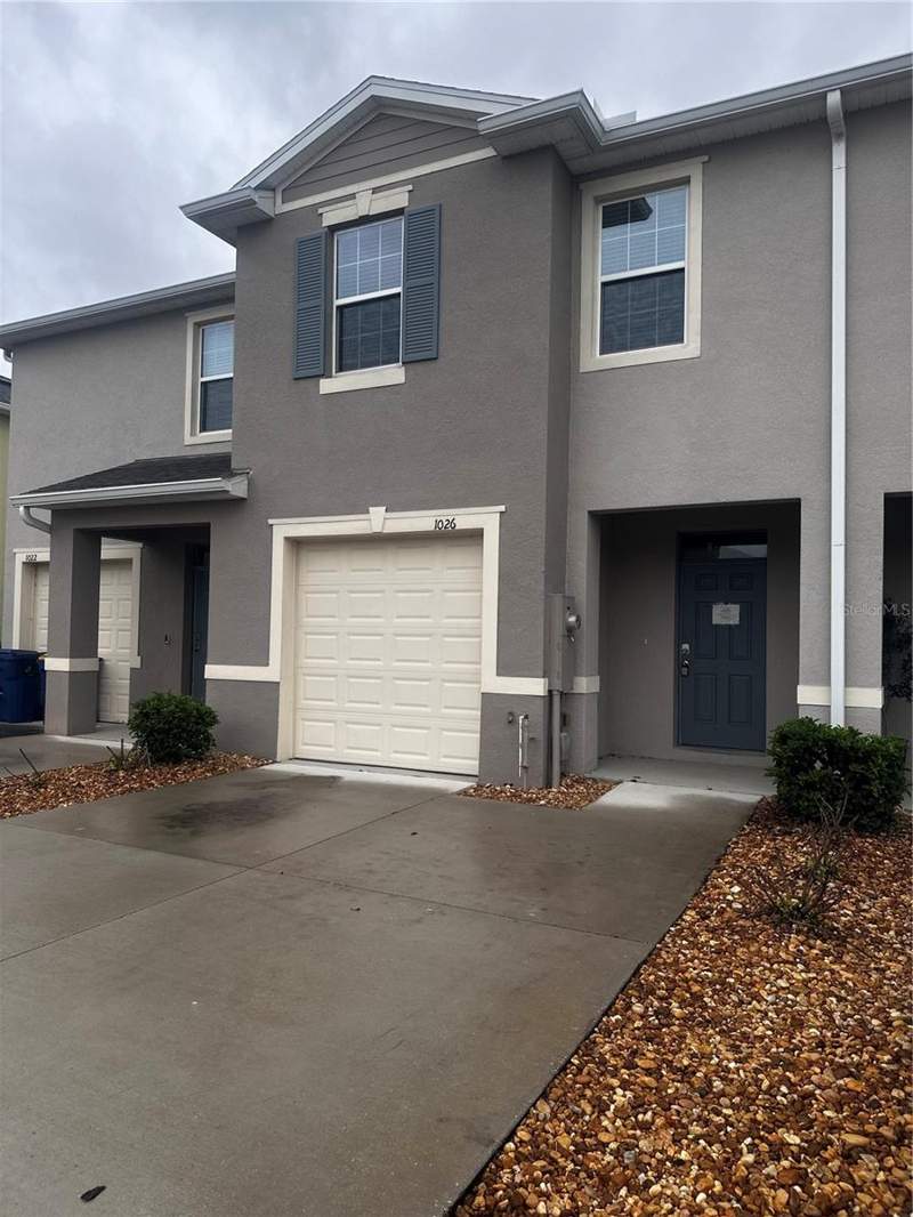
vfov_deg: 71.6
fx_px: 844
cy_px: 608
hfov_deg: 56.8
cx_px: 456
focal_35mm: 24
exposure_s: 1/265
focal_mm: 6.86
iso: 80
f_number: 1.78
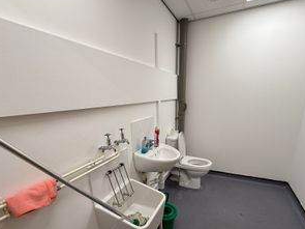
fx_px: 167
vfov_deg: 67.4
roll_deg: +2.2
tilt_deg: -16.2
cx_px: 151
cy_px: 146
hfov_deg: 84.7
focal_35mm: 19
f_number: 2.2
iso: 50
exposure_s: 1/100
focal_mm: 2.22
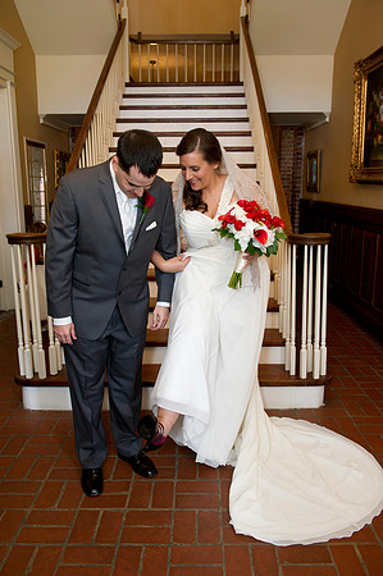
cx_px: 192
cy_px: 288
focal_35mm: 31
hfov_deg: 42.2
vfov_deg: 60.3
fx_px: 496
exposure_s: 1/100
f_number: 5
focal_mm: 31
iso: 800
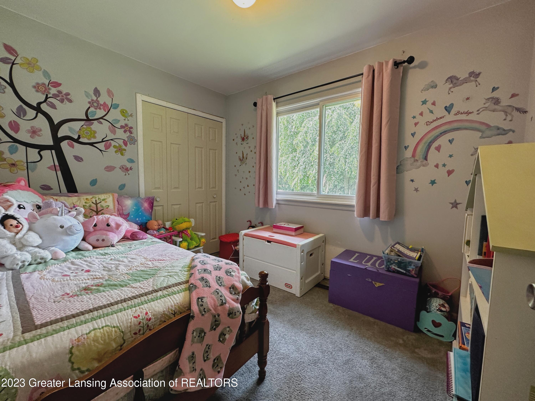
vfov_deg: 85.7
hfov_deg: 102.1
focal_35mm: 14
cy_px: 200
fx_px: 216
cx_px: 268
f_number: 2.2
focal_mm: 2.22
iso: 160
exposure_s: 1/120
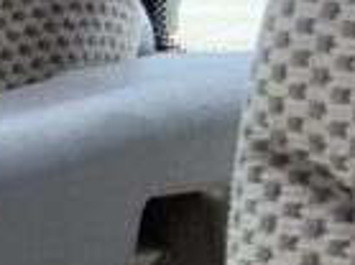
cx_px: -529
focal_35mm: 214
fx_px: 2193
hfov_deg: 8.4
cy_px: 303
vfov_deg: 6.9
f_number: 1.8
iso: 16
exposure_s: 1/220
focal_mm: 3
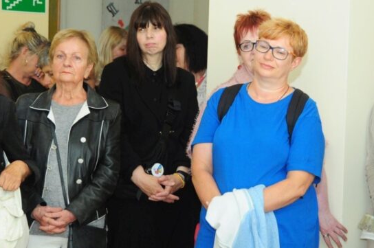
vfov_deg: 10.5
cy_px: 145
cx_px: 238
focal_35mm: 130
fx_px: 1349
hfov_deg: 15.8
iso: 500
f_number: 5
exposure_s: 1/60
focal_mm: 46
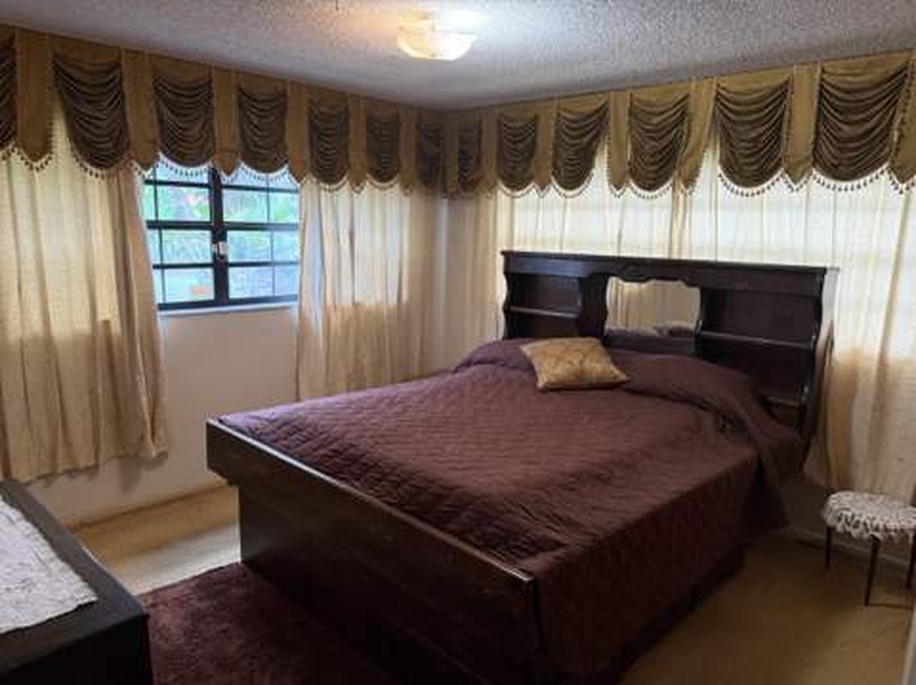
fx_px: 634
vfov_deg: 56.7
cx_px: 458
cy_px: 342
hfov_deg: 71.7
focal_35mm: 24
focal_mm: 6.76
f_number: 1.78
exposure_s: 1/60
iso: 250
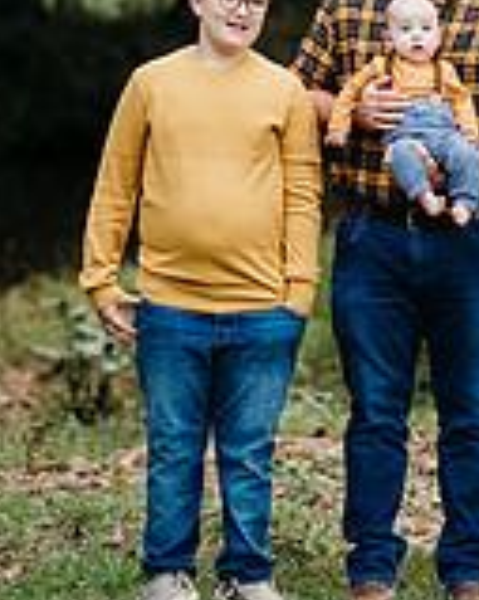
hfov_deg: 6.8
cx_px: 475
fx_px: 4009
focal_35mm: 226
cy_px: -91
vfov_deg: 8.5
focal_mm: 85
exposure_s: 1/200
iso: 125
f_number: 2.2
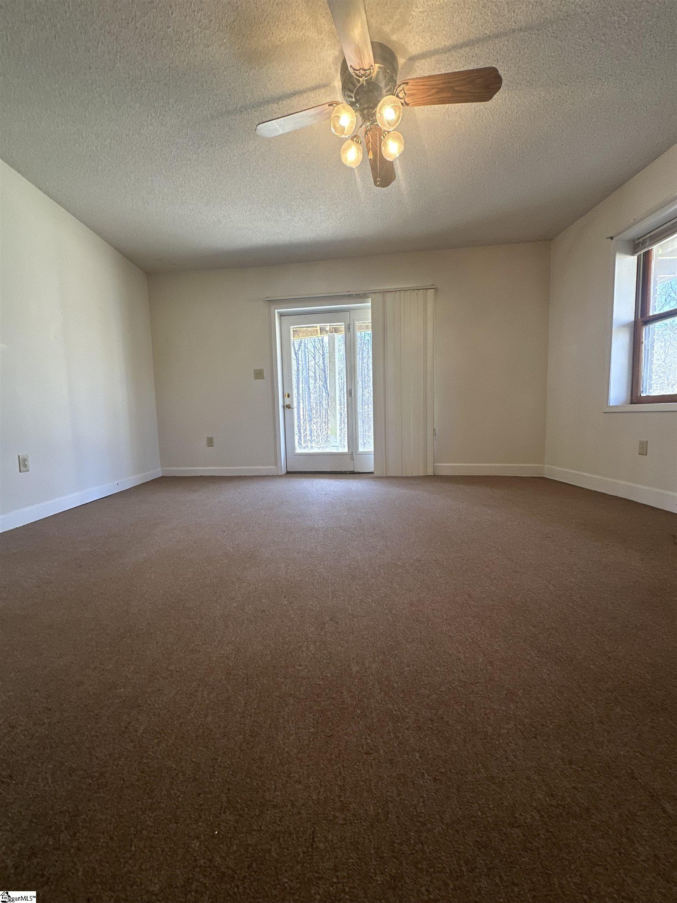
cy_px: 452
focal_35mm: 14
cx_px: 338
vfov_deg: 102.1
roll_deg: +2.0
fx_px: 365
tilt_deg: -4.5
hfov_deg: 85.7
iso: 250
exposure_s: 1/120
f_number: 2.2
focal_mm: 2.22
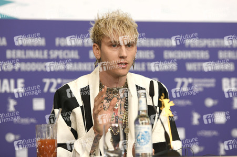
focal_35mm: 135
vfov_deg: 10.1
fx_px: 888
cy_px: 78
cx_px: 118
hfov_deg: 15.2
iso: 1000
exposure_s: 1/200
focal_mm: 135
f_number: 3.5
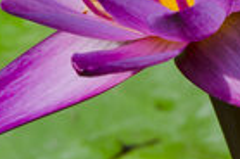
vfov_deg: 2.2
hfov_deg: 3.4
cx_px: 70
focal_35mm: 614
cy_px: -76
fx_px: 4084
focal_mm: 105
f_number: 18
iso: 200
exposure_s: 1/100
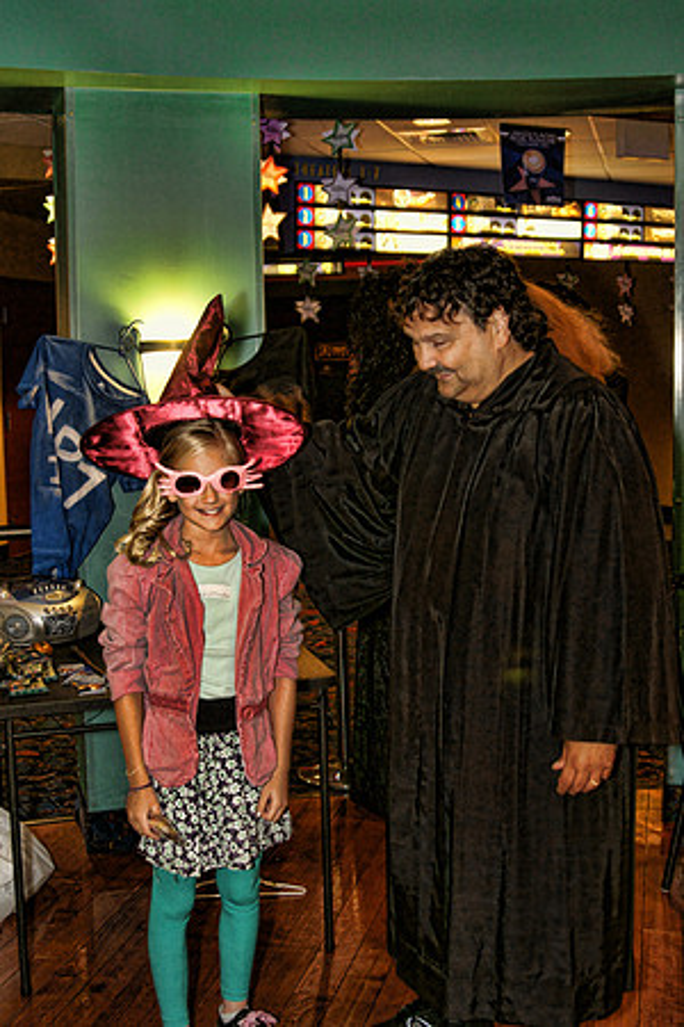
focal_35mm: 42
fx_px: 1197
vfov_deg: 46.4
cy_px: 514
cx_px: 342
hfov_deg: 31.9
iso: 800
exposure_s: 1/60
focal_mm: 28
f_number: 2.8
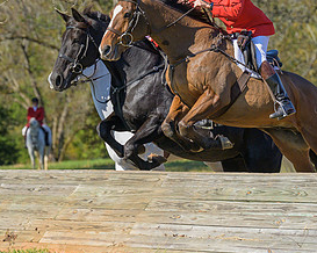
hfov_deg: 6.6
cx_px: 194
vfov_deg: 5.3
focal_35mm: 294
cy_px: 43
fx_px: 2756
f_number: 4
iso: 200
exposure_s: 1/1000
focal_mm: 120
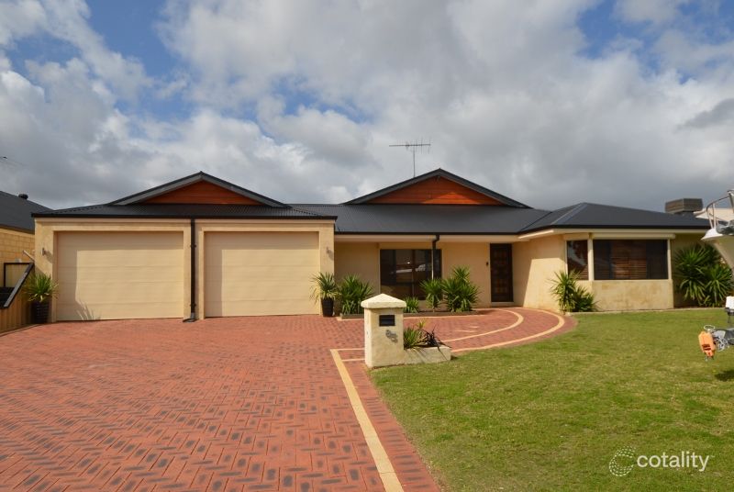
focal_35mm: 16
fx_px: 337
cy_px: 246
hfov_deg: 94.9
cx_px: 367
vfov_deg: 72.2
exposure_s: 1/400
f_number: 10
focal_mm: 11
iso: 100
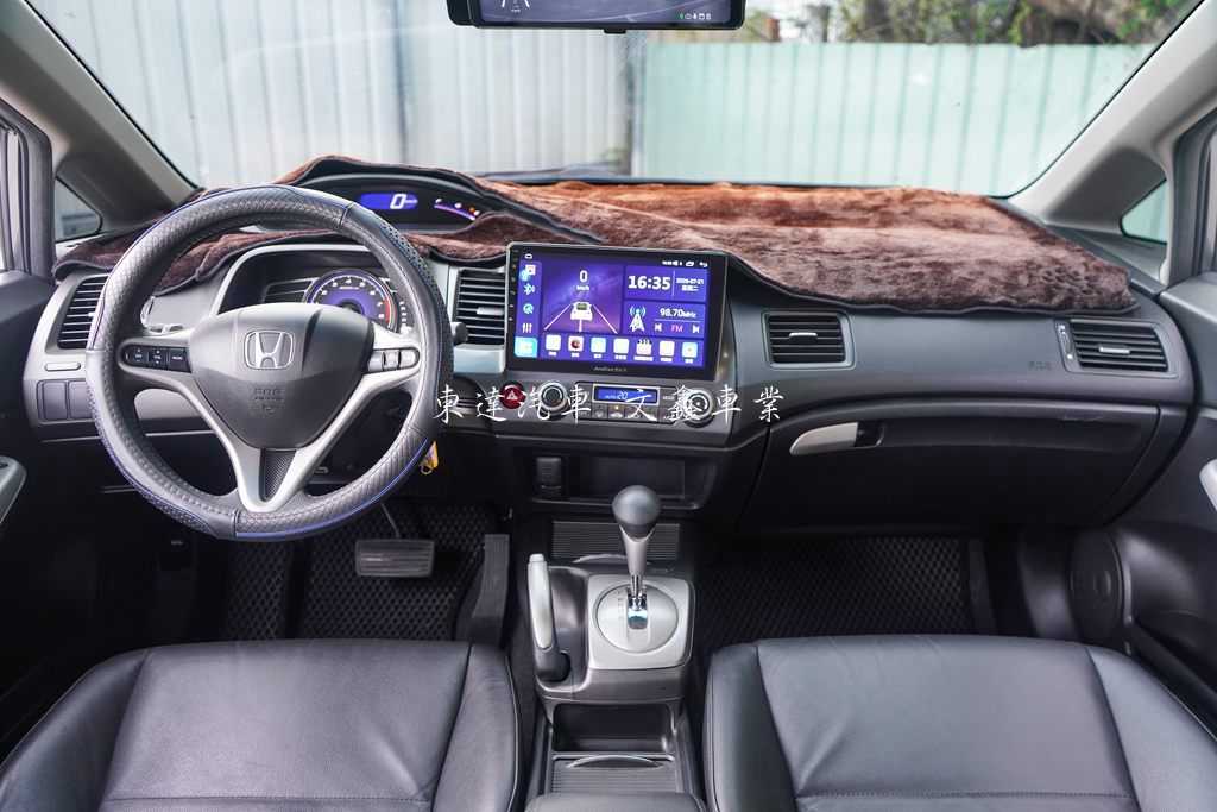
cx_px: 608
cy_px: 406
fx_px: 980
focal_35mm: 29
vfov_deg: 45.0
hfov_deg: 63.7
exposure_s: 1/30
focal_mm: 29
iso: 320
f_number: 3.5
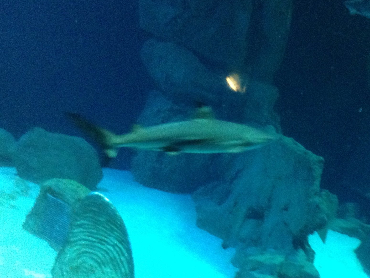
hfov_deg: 37.2
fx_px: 545
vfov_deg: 28.5
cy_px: 155
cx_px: 237
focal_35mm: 51
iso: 250
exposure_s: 1/15
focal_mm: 3.3
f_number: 2.4
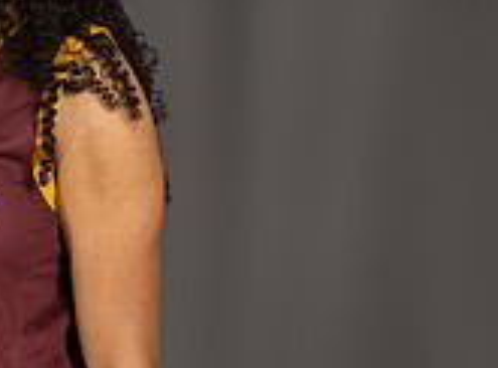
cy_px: 279
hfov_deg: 5.0
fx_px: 5654
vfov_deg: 3.7
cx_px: -268
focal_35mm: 395
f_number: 8
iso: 200
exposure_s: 1/200
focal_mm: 93
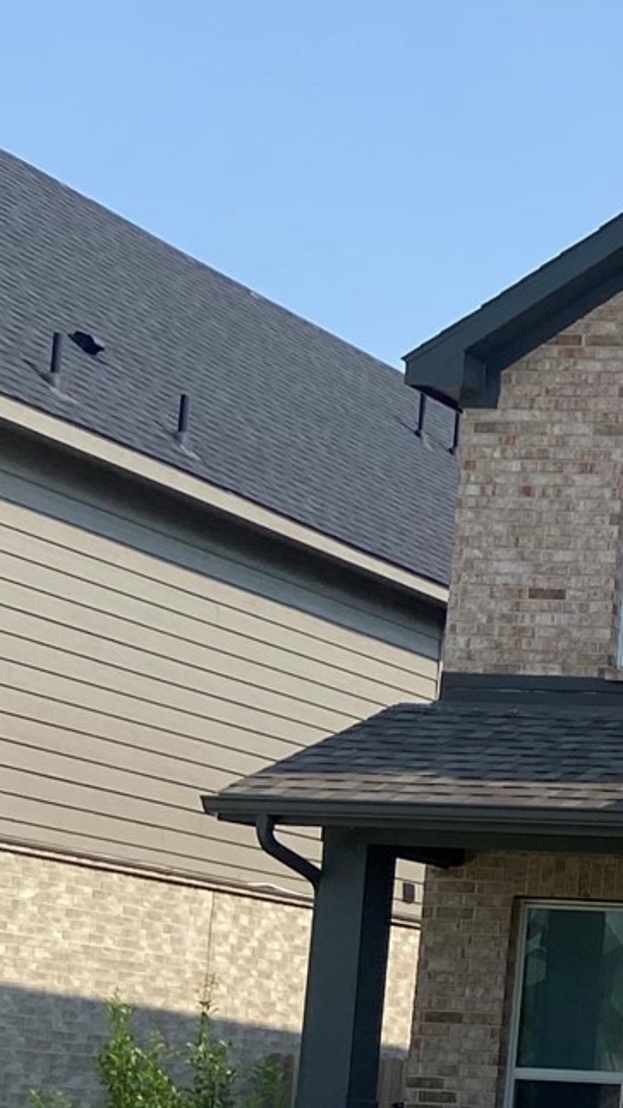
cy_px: 1010
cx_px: 1567
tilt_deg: +5.1
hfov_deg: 11.0
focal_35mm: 90
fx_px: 2642
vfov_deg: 23.0
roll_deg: -3.2
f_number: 1.8
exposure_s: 1/4274
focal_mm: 4.25
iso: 32
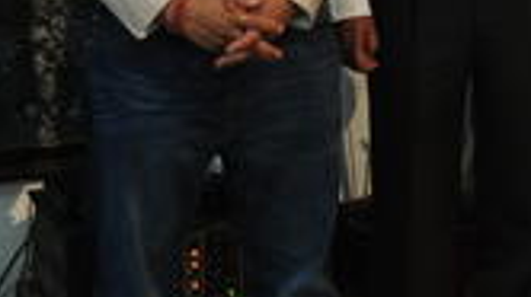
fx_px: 2237
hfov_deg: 13.5
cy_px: -292
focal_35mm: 159
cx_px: 438
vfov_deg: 7.3
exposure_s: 1/50
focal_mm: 28
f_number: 4.5
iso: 800
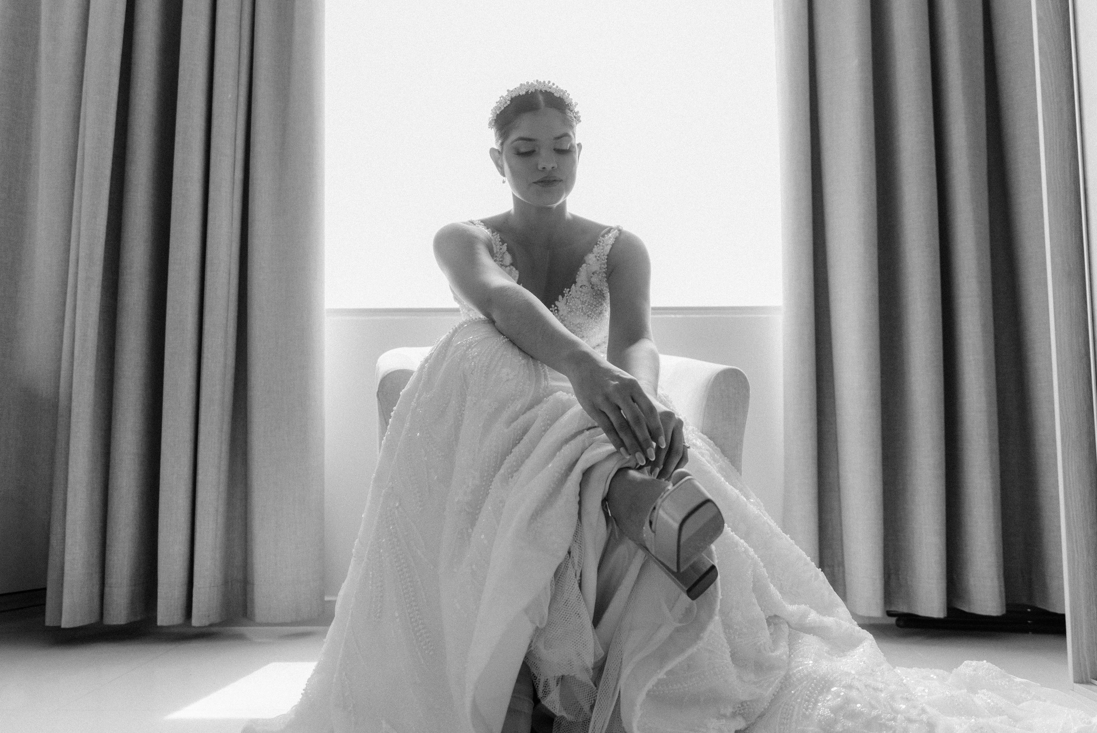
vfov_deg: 45.4
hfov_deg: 64.2
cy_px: 366
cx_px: 568
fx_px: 875
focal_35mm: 29
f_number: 2.8
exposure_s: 1/1600
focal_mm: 27
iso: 1250
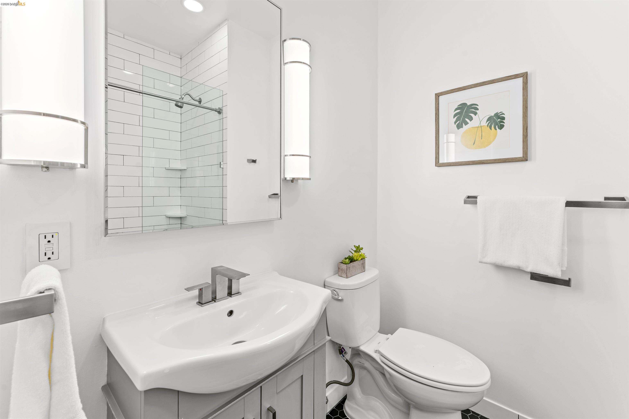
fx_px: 245
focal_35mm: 14
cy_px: 210
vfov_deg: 81.2
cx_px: 314
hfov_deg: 104.3
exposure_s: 1/10
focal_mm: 14
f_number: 10
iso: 100
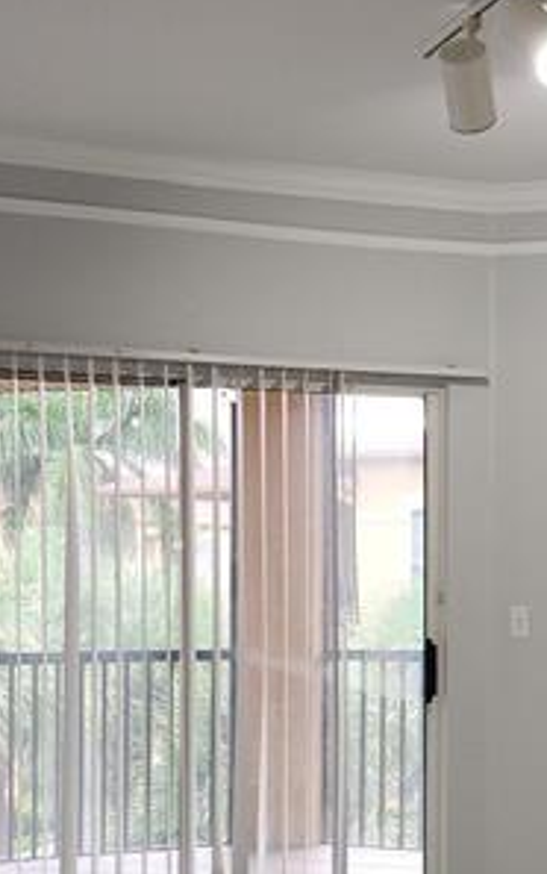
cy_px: 624
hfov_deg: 20.4
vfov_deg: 32.0
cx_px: 462
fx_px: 1501
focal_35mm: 63
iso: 80
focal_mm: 6.4
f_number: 1.8
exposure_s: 1/60
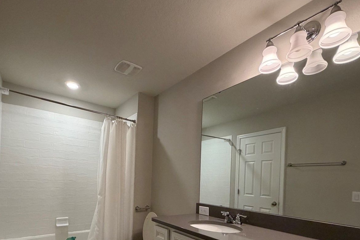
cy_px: 181
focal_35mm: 20
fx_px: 200
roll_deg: -2.2
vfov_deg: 58.6
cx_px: 162
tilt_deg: +0.4
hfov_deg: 83.7
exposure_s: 1/120
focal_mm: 2.22
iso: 320
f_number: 2.2
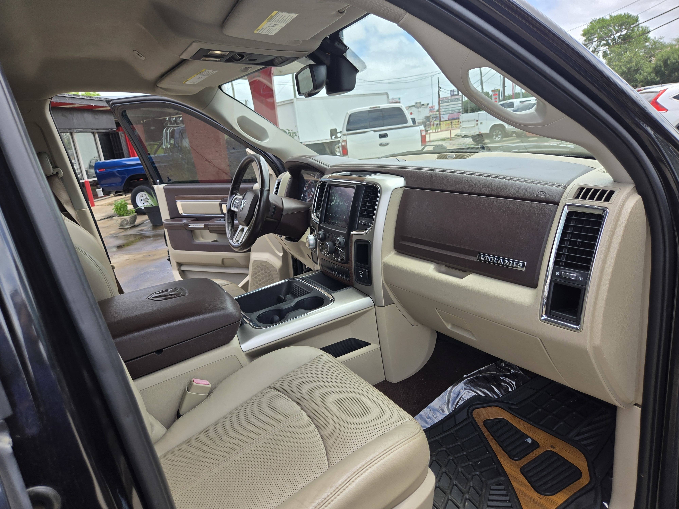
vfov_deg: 58.9
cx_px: 340
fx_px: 451
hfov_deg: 73.9
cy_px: 254
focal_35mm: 23
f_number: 1.8
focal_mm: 5.4
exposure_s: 1/582
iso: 25
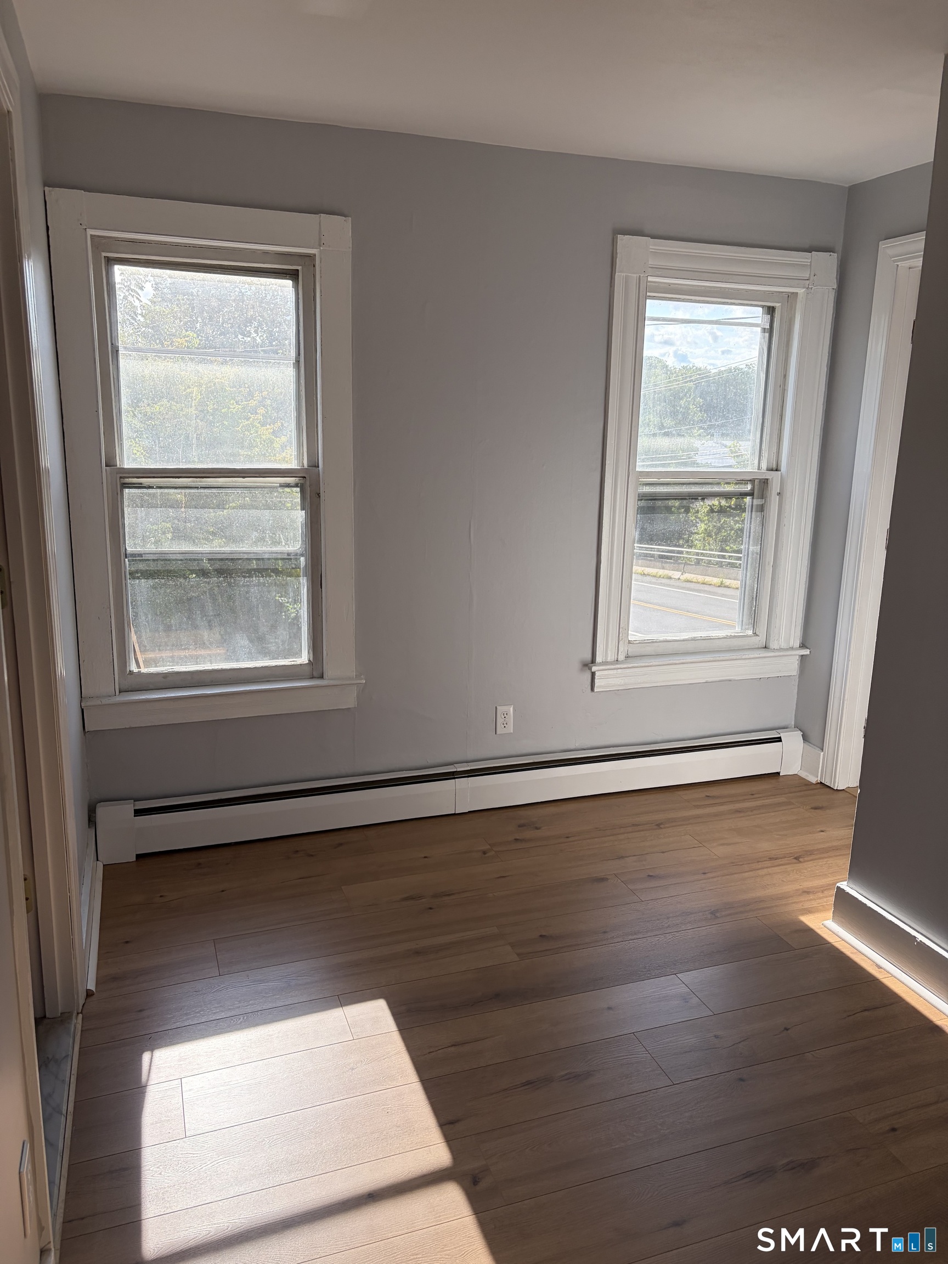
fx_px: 949
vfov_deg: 67.3
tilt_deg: -11.6
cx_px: 474
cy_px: 632
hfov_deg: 53.1
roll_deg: -1.9
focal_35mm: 26
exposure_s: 1/1135
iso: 64
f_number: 1.6
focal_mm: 5.96
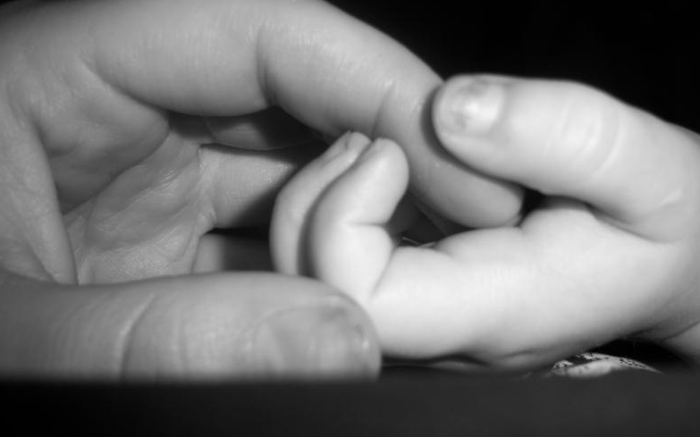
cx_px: 354
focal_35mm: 39
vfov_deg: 32.7
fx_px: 744
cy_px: 236
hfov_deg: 50.4
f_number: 2.8
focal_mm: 7.5
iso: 80
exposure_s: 1/60
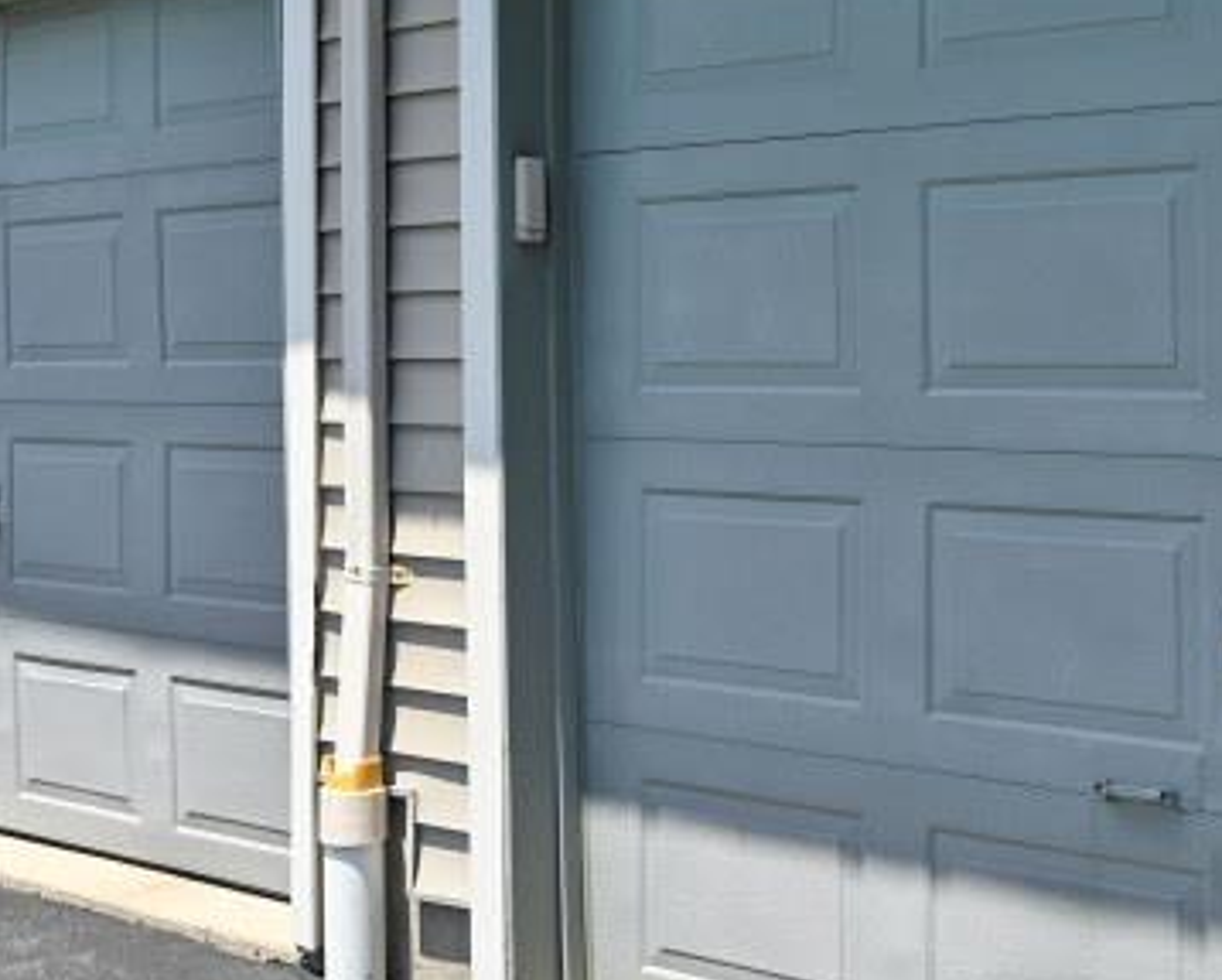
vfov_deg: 27.4
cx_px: 744
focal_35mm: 55
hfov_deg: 34.0
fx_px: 1991
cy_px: 300
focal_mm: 14
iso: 100
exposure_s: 1/320
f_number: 6.3
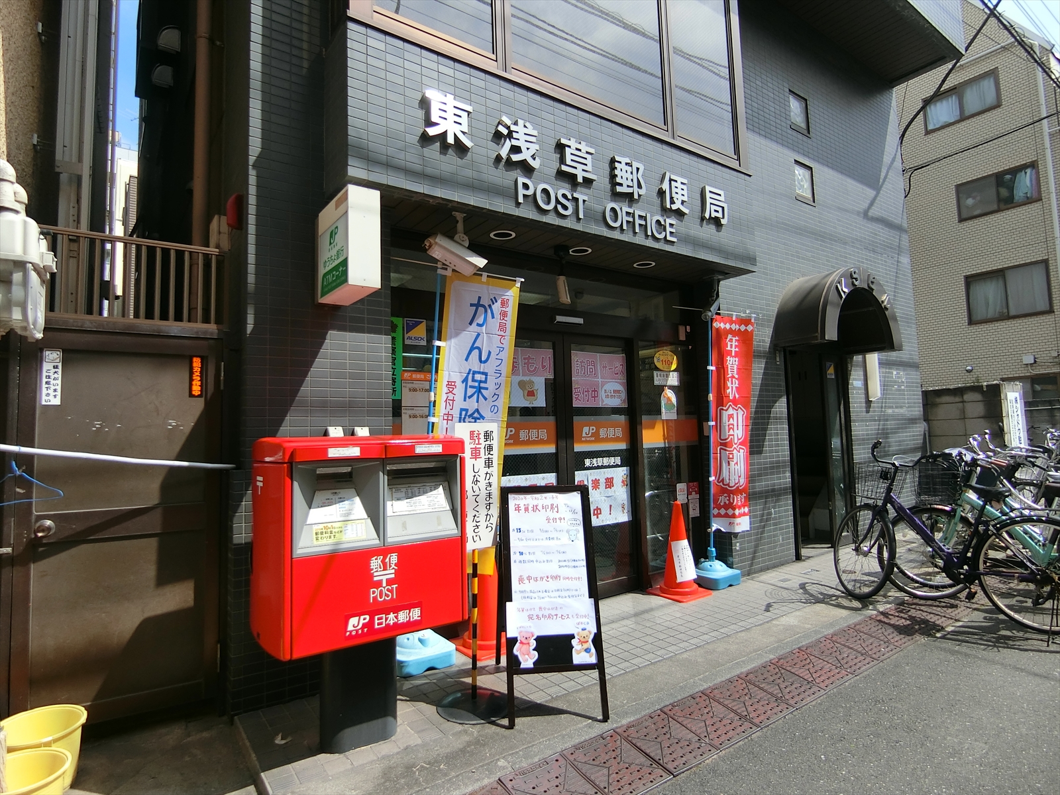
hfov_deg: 84.7
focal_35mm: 19
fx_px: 582
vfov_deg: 68.7
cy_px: 398
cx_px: 530
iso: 80
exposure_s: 1/200
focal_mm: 4.06
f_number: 6.9
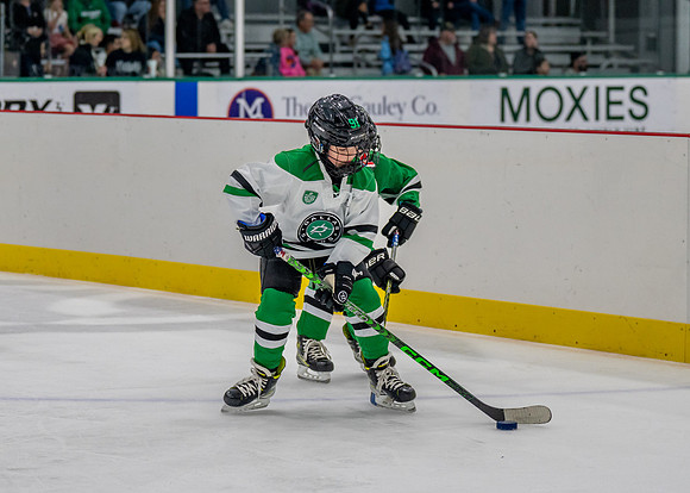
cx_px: 281
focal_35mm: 140
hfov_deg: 14.4
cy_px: 175
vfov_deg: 10.3
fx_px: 2735
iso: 1000
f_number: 2.8
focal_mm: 75
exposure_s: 1/1600
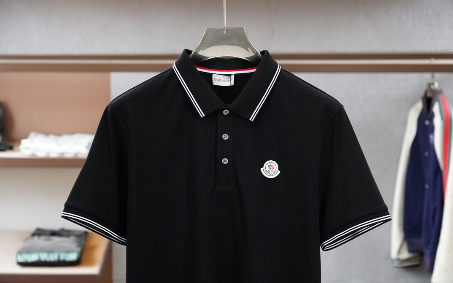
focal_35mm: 82
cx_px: 227
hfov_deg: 25.4
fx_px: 1006
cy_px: 143
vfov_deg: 16.0
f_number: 4
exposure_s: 1/100
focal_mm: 53
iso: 1600
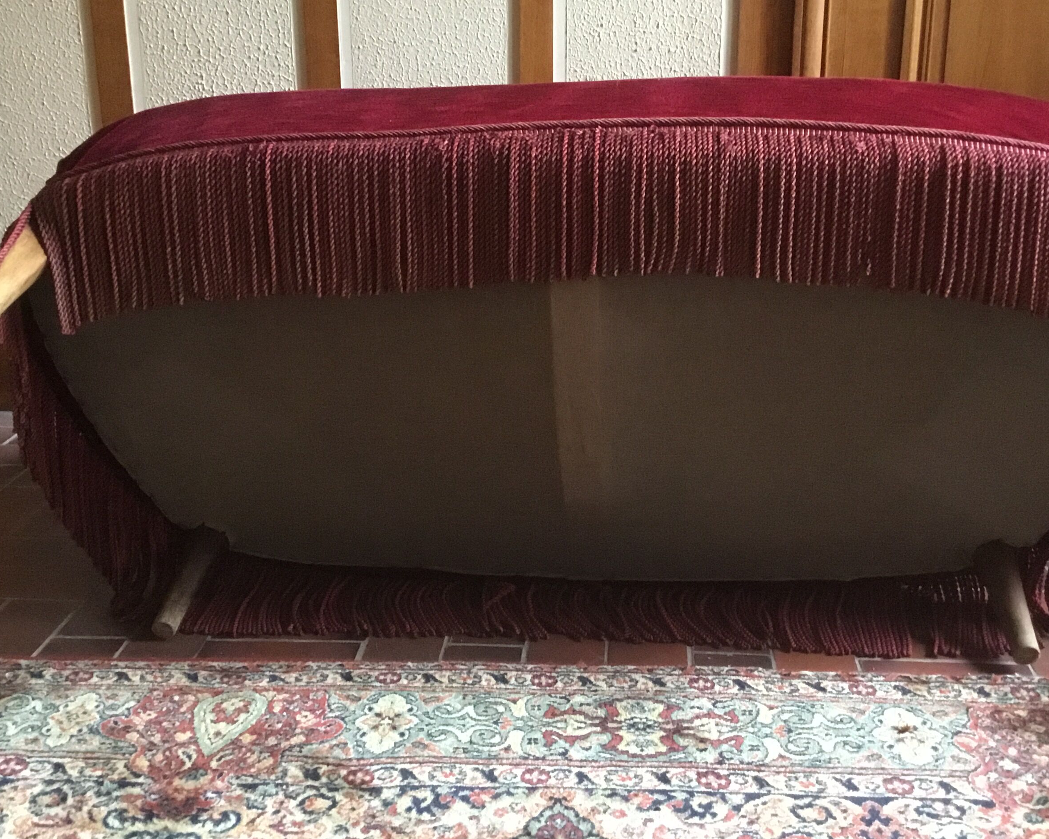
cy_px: 368
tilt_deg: -15.3
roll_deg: +0.3
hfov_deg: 43.8
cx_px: 538
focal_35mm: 42
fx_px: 1304
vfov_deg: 35.6
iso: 320
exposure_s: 1/17
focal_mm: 3.3
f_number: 2.4
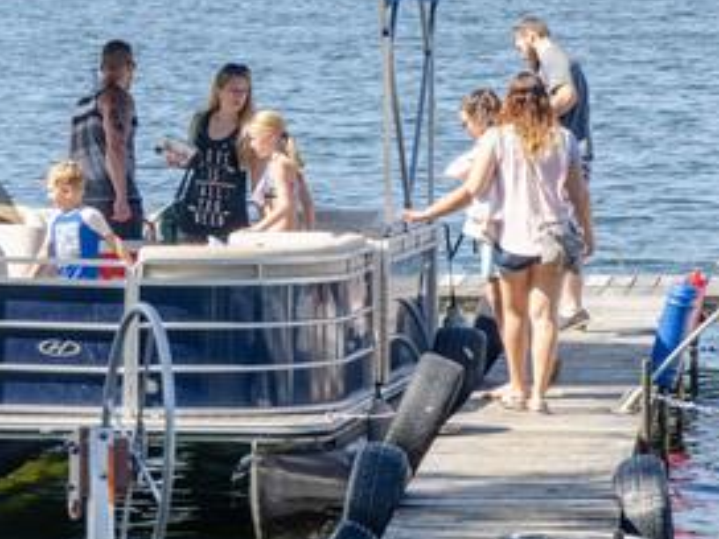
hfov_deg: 6.7
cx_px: 211
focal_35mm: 294
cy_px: 222
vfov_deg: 5.1
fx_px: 6107
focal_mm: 135
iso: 125
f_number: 10
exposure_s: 1/80
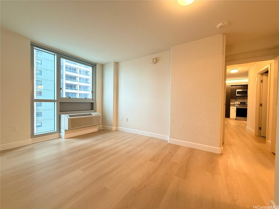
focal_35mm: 14
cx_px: 140
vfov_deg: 85.7
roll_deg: -1.2
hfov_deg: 102.1
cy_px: 104
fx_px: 113
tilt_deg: -0.7
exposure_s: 1/60
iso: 320
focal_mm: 2.22
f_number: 2.2
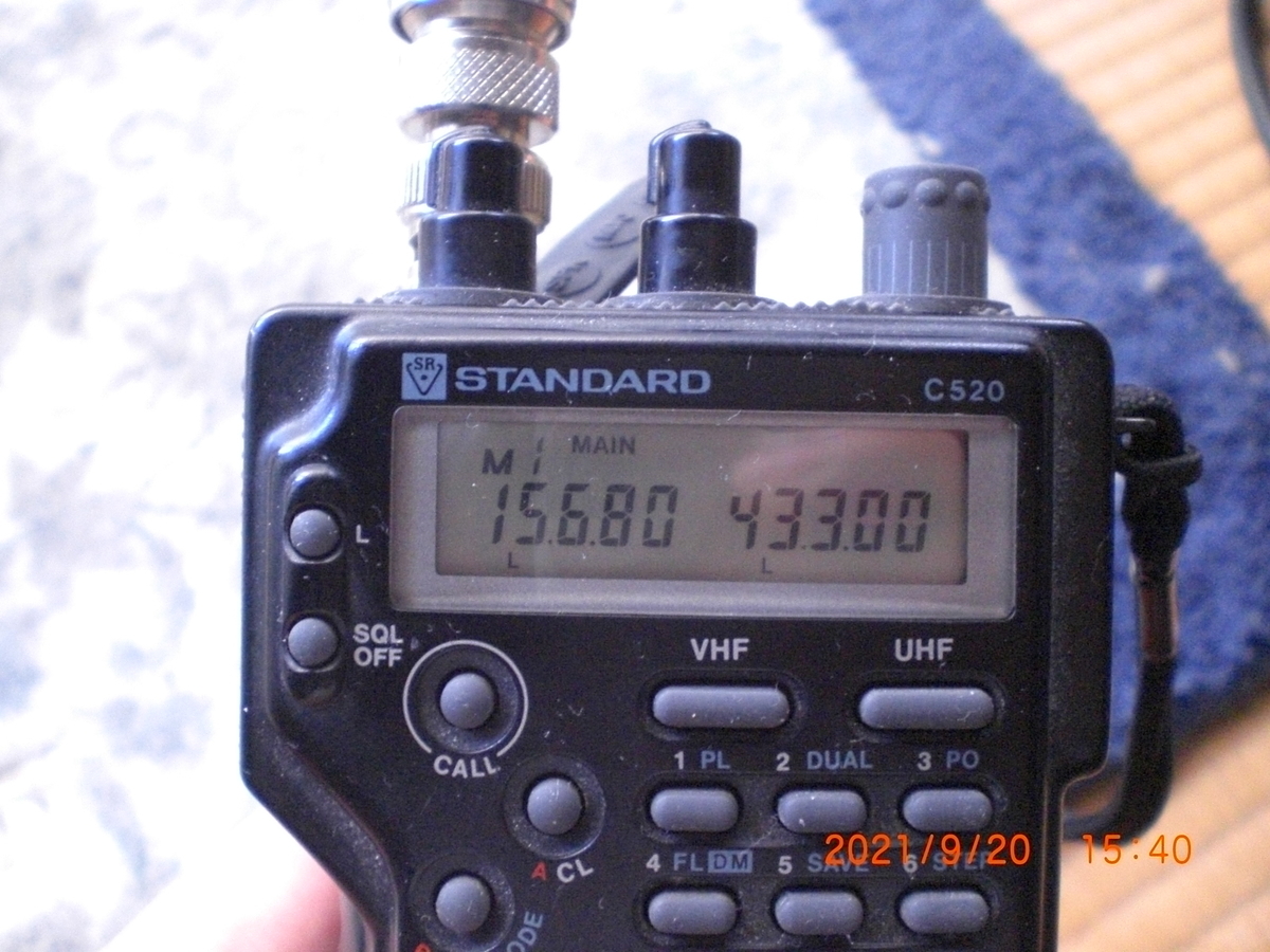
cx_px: 635
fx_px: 1394
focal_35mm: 38
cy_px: 476
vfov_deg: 37.7
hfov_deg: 49.0
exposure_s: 1/25
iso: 800
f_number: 3.1
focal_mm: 6.3
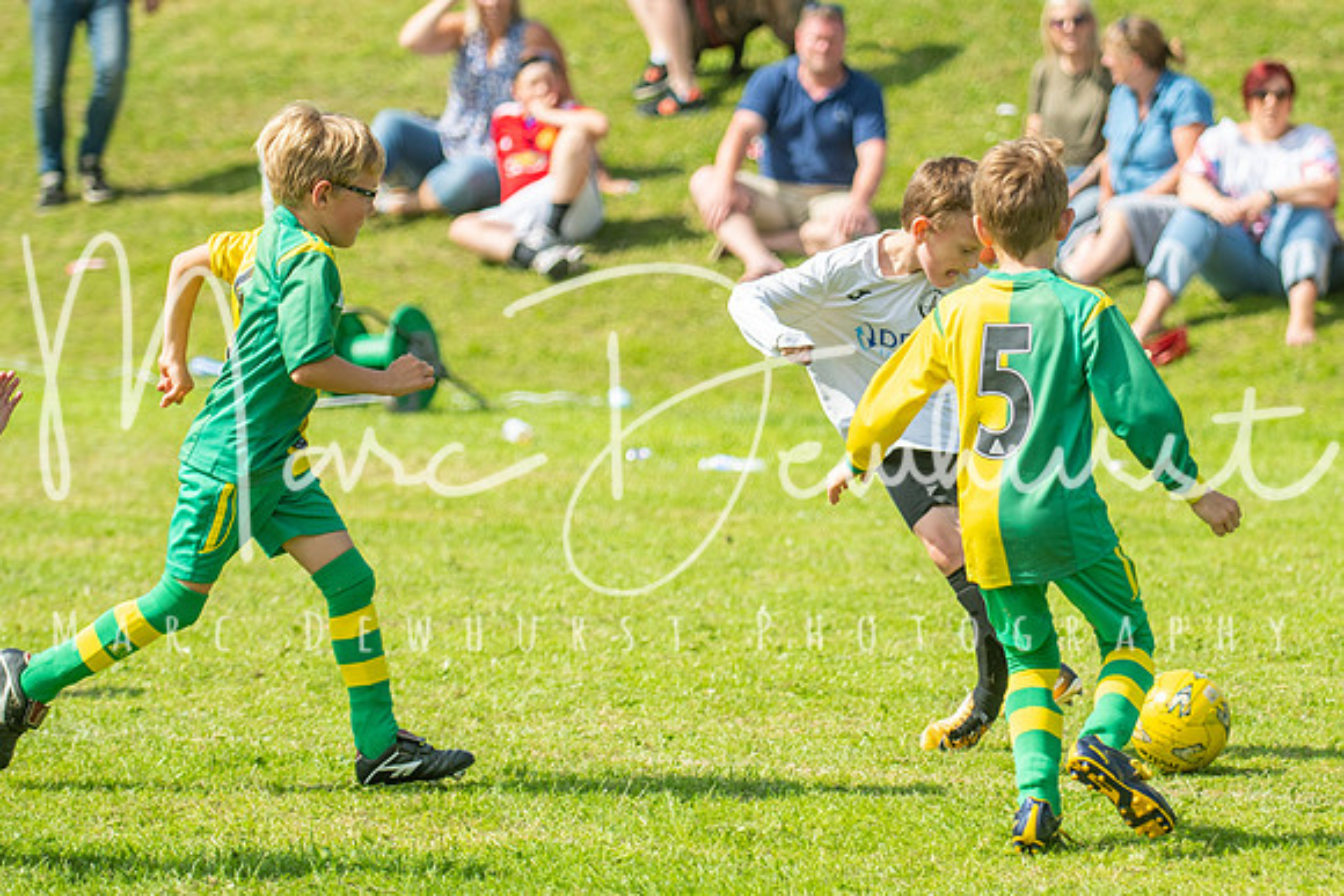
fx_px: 8820
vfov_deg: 5.8
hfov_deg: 8.7
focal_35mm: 236
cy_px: 308
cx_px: 842
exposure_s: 1/2500
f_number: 3.2
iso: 250
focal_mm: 120
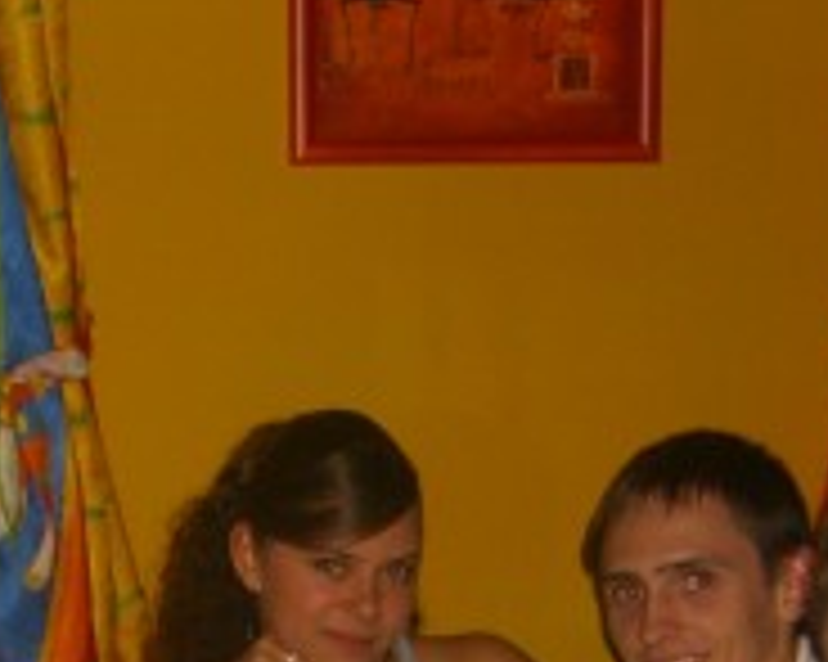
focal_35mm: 121
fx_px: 2964
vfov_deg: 12.1
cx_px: 153
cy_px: 1004
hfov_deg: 15.8
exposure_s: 1/60
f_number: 2.8
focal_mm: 7.9
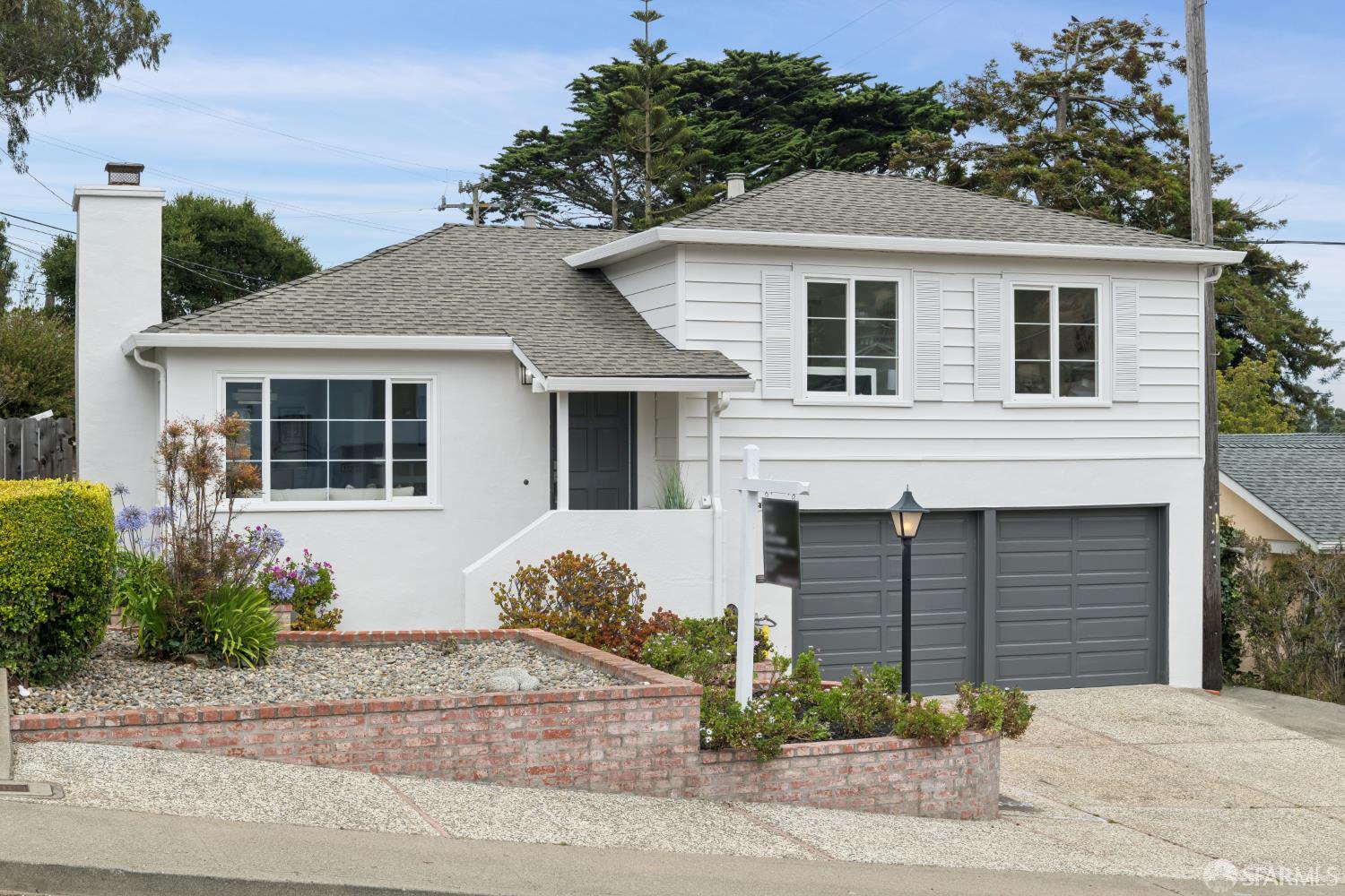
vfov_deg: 28.1
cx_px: 672
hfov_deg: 41.1
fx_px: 1793
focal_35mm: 48
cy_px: 448
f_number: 11
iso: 100
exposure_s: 1/160
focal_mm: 48
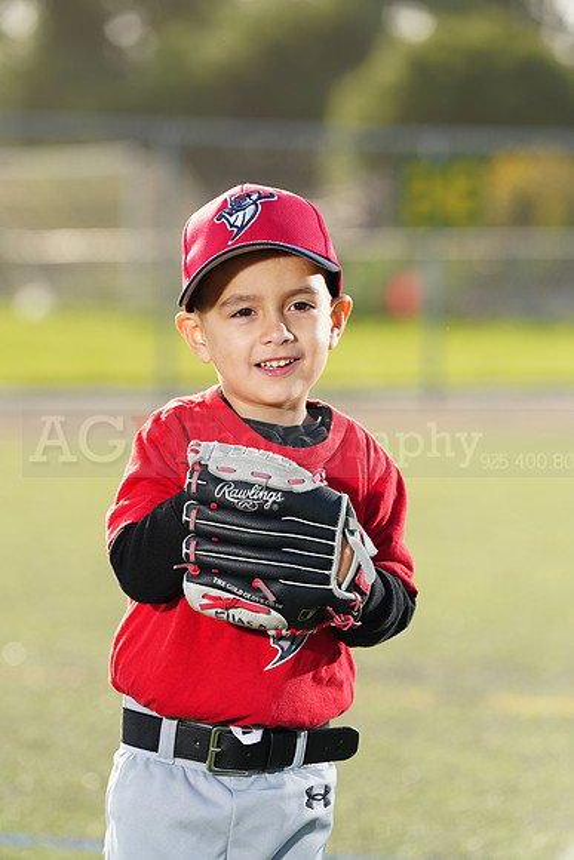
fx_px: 4254
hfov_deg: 7.7
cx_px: 287
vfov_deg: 11.5
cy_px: 430
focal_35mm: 178
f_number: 5
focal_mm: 178
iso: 100
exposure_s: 1/250
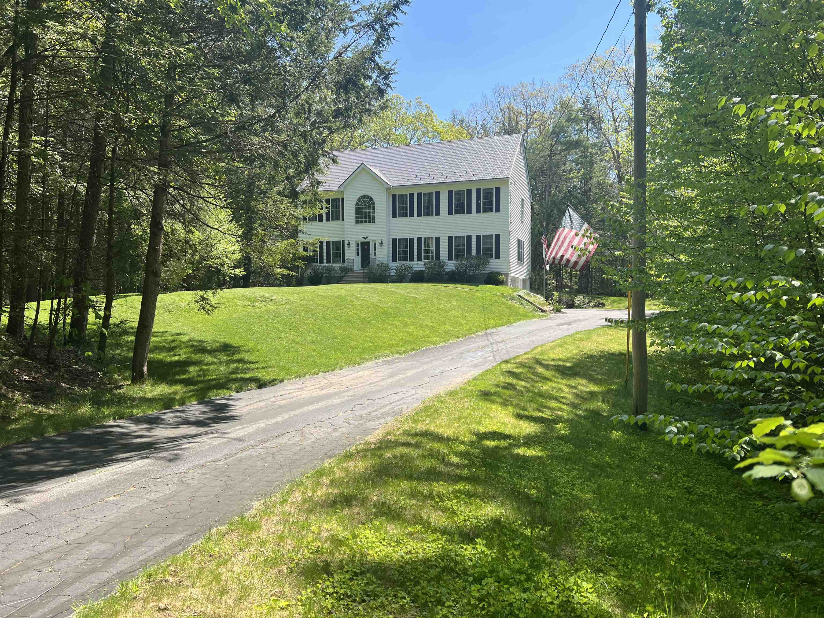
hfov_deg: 67.3
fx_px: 619
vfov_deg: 53.1
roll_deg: +0.1
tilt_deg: -1.4
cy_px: 309
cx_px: 412
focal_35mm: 26
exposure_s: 1/1669
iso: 50
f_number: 1.5
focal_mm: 5.7
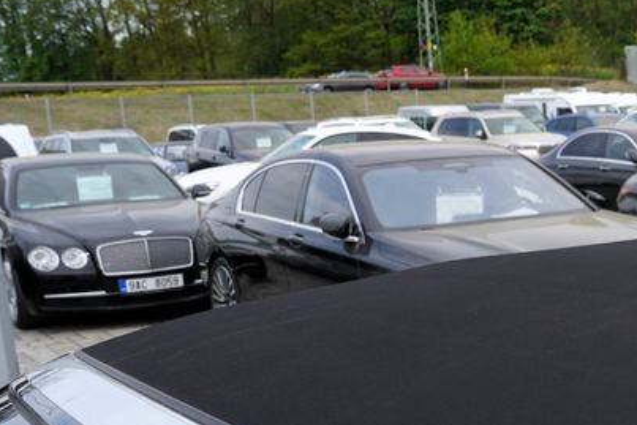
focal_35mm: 61
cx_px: 718
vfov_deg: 22.1
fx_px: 1080
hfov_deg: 29.3
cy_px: 318
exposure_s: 1/200
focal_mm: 24
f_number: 8
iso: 100
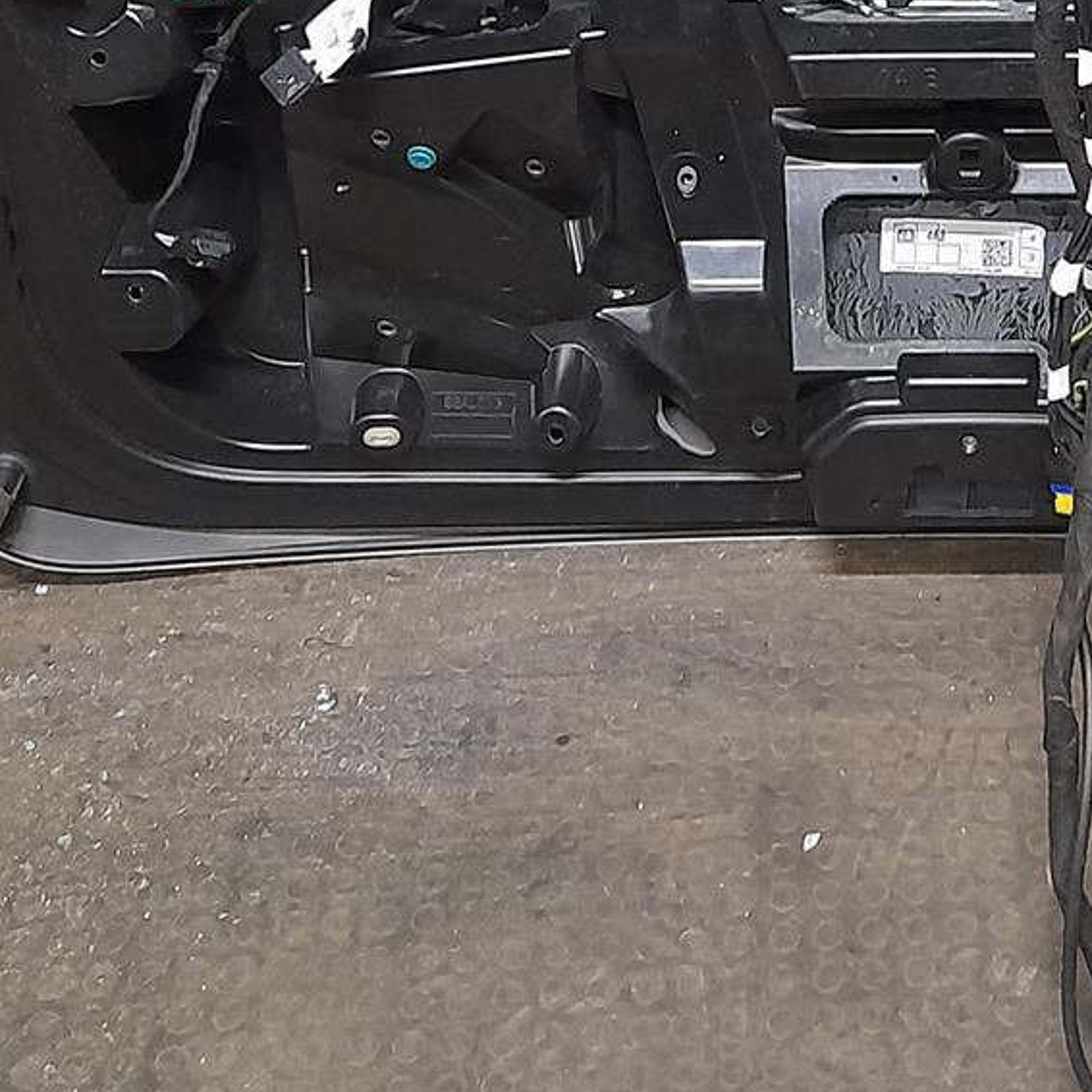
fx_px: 2855
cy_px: -320
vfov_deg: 19.9
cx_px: 1003
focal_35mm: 80
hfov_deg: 21.1
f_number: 2
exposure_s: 1/33
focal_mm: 4.6
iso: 250
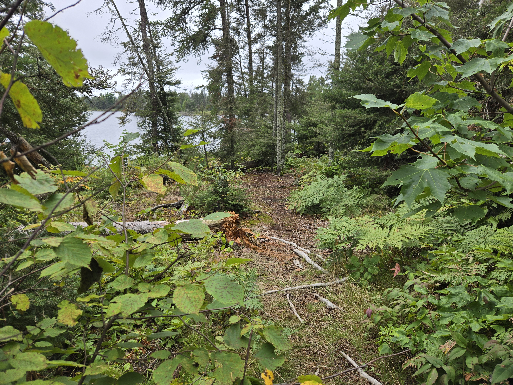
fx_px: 341
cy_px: 192
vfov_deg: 58.9
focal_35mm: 23
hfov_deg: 73.9
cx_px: 256
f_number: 1.8
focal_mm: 5.4
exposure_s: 1/232
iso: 25
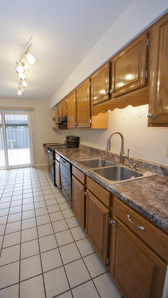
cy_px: 147
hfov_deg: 70.0
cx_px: 70
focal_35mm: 15
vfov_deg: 103.0
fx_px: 119
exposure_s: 1/160
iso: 1000
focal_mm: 14
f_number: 4.5
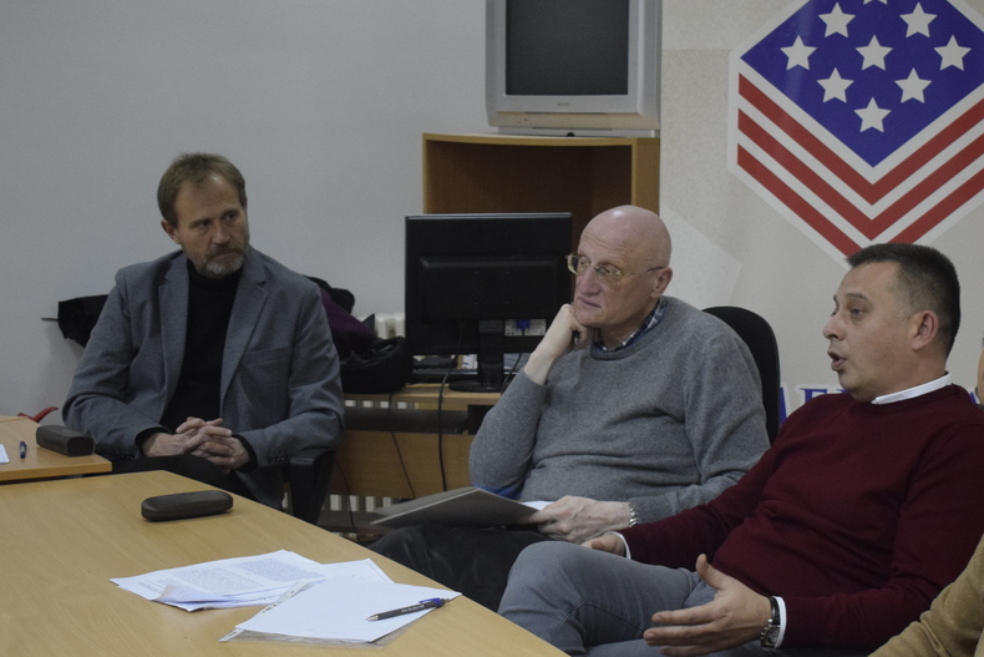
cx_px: 619
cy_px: 401
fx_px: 1914
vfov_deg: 19.4
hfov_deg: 28.7
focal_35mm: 70
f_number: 4.8
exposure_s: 1/50
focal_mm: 36
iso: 3200
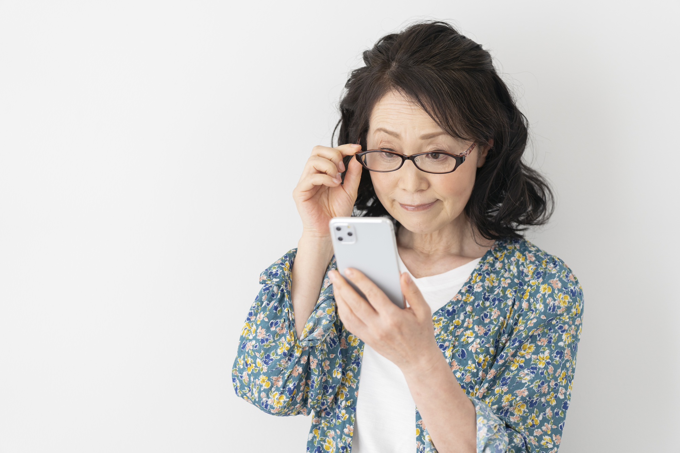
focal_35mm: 132
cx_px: 340
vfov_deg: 10.4
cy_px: 226
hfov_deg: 15.5
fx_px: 2493
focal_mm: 132
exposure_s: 1/250
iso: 640
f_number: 2.8
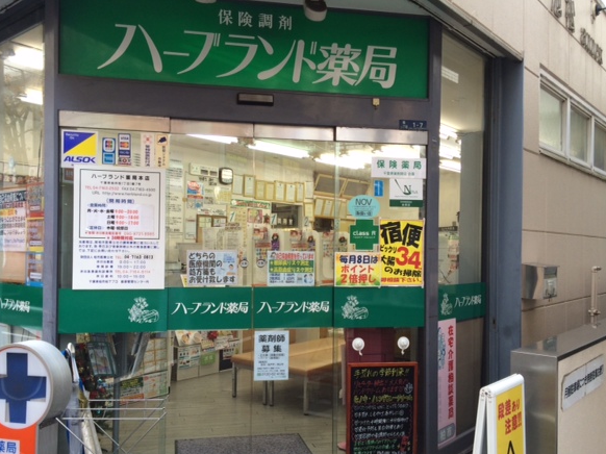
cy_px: 249
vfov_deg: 42.9
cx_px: 280
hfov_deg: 55.3
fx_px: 577
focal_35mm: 33
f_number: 2.2
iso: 40
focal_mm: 4.12
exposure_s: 1/100
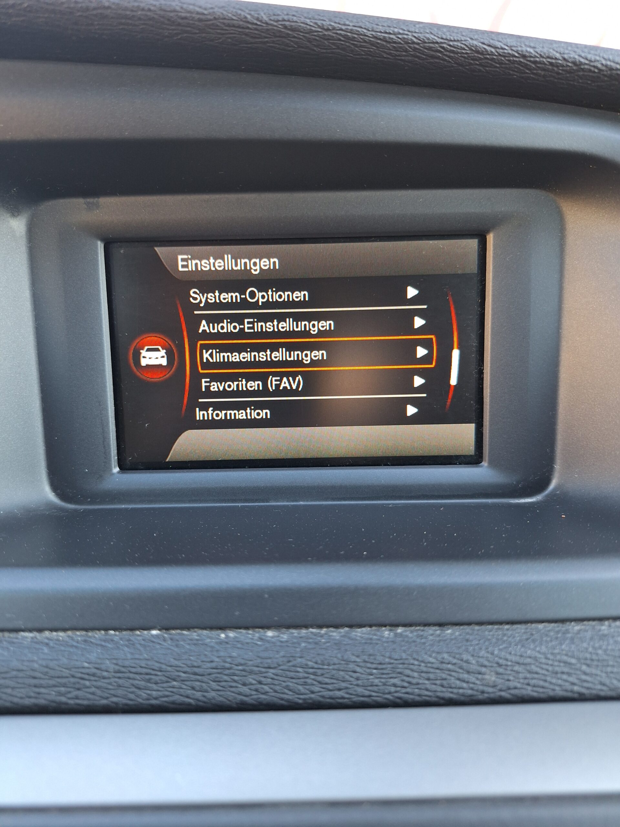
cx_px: 310
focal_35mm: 23
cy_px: 414
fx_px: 549
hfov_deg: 58.9
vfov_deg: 73.9
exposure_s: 1/50
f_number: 1.8
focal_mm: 5.54
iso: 125
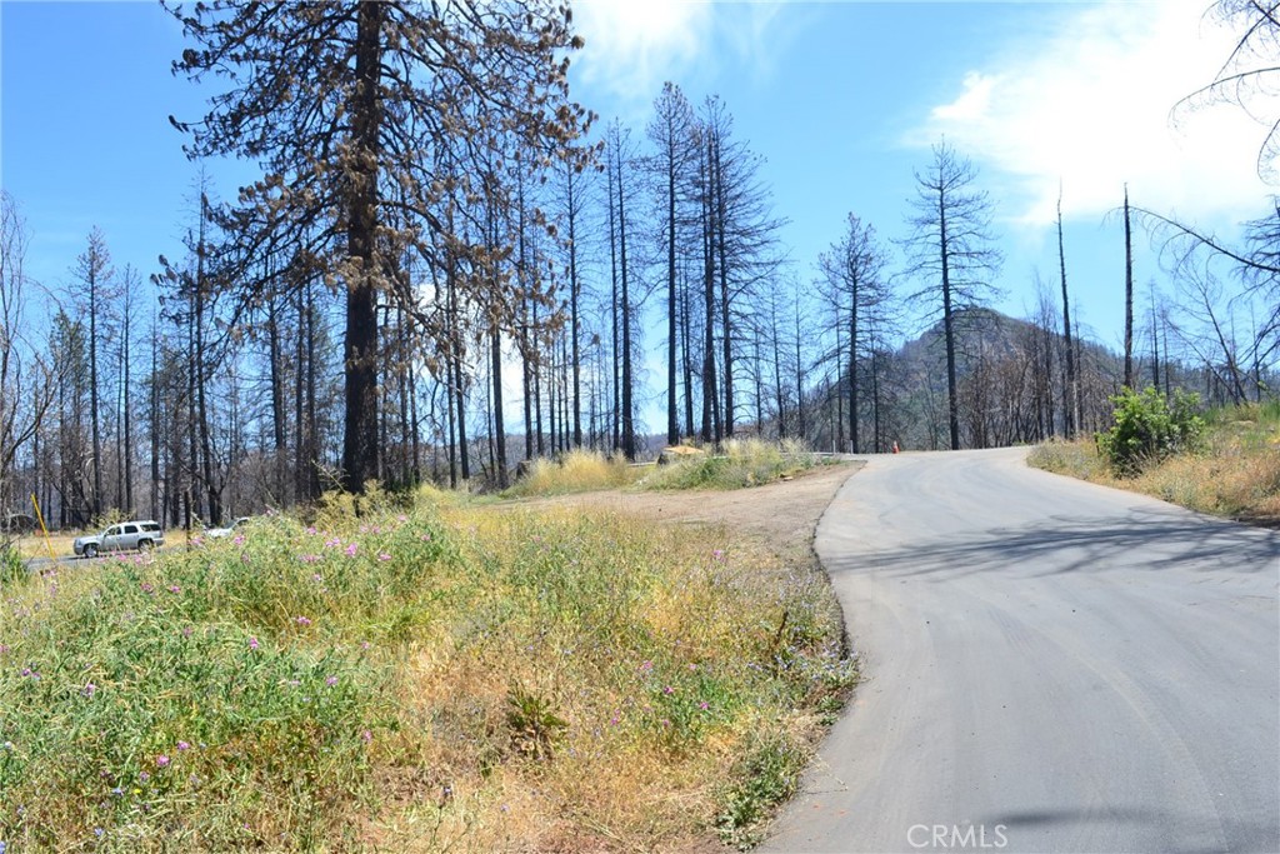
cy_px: 427
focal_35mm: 30
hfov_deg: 61.9
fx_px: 1067
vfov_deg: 43.6
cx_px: 640
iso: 400
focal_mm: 20
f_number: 11
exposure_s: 1/400
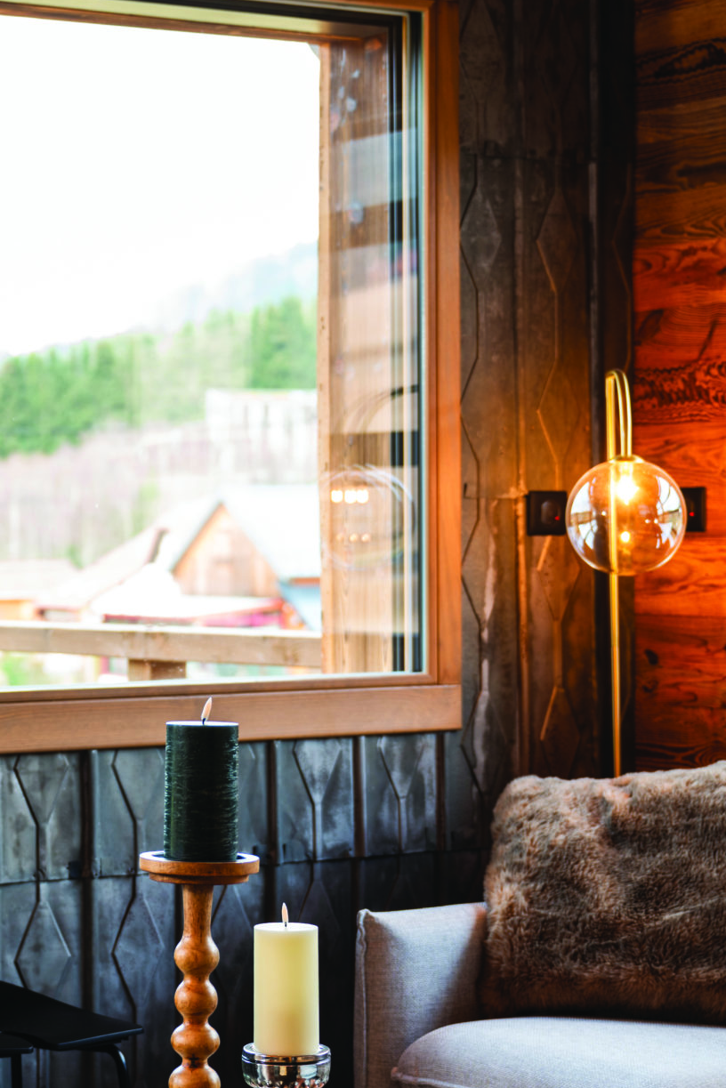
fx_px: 2721
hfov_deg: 14.9
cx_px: -2
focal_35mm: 90
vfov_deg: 22.6
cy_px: 566
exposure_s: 1/20
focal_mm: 43
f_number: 3.2
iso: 160
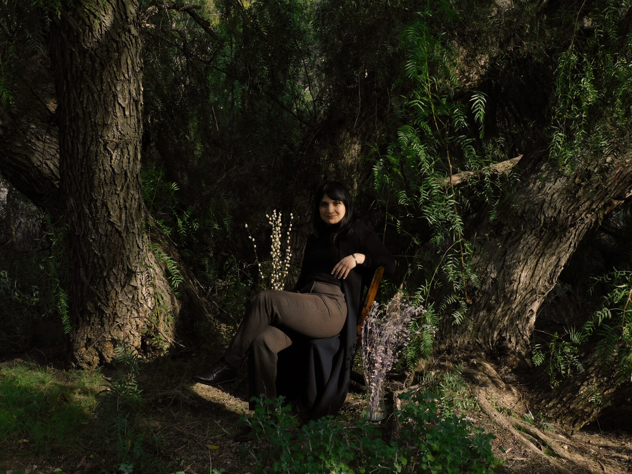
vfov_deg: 29.1
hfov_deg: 38.2
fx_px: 913
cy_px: 237
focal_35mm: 50
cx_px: 316
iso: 125
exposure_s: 1/320
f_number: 4
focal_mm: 9
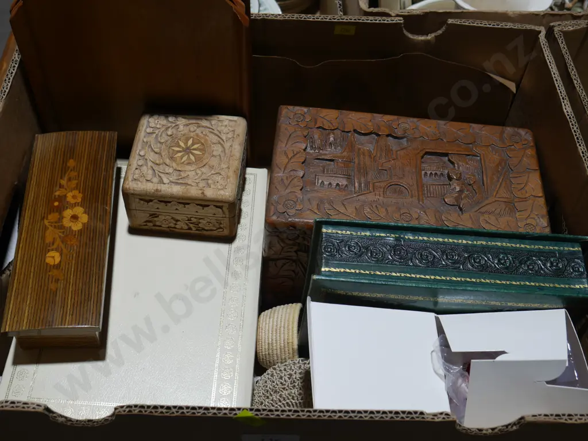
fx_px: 714
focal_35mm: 42
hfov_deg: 44.8
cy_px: 220
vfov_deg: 34.4
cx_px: 294
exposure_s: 1/60
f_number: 5.6
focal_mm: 21
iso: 200
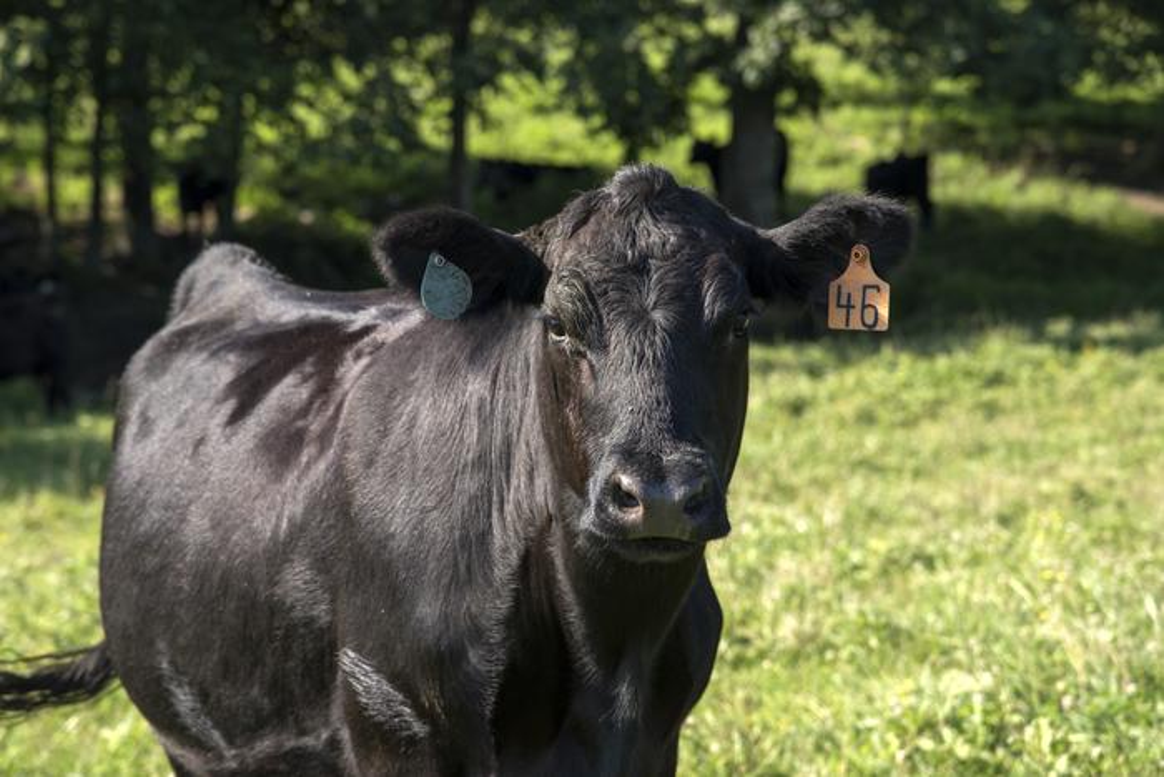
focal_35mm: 120
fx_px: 3881
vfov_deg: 11.4
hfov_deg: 17.1
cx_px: 582
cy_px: 388
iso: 640
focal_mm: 120
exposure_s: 1/800
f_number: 6.3
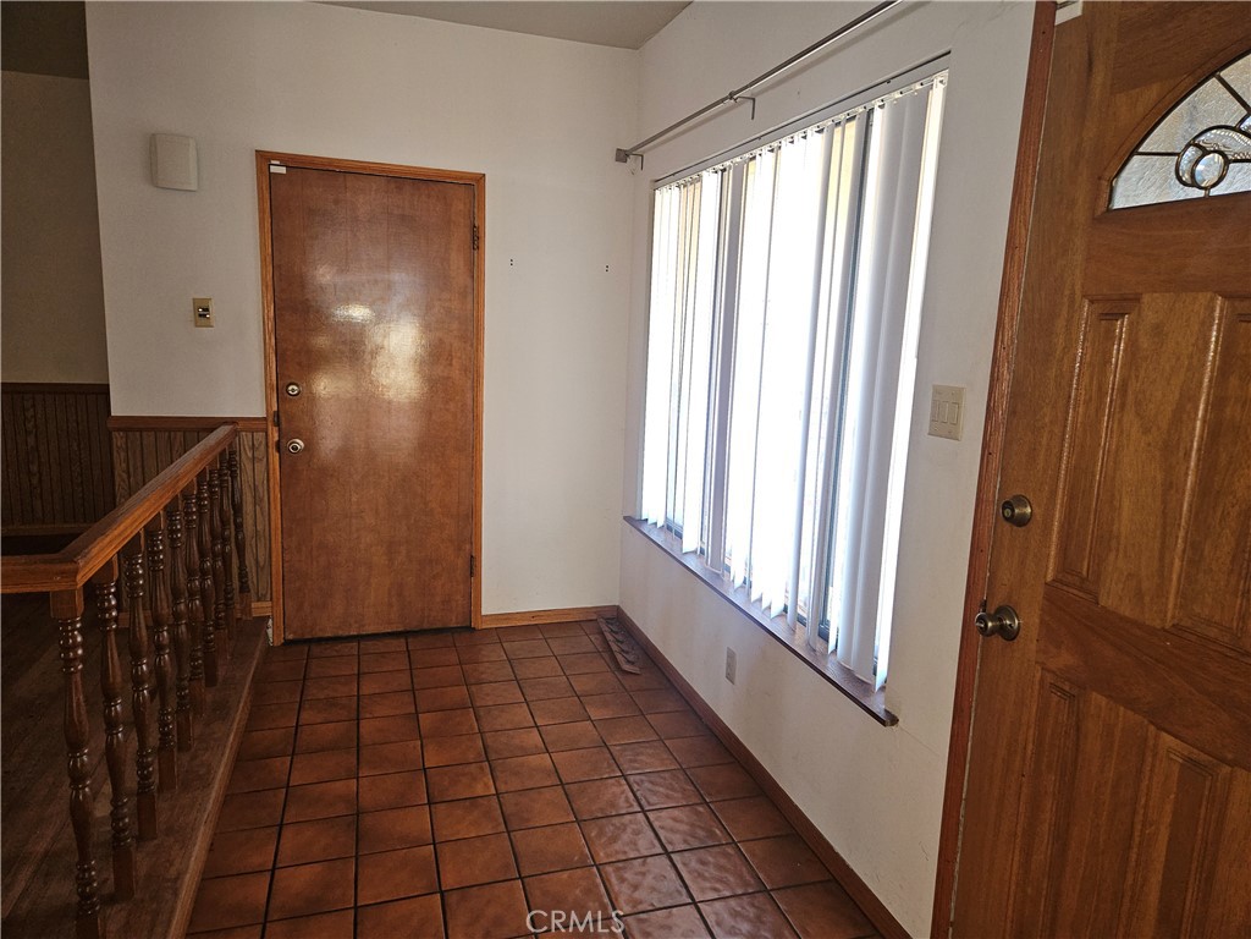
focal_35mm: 23
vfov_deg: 58.9
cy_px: 470
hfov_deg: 73.9
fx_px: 831
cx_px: 626
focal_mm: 5.4
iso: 100
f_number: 1.8
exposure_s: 1/60
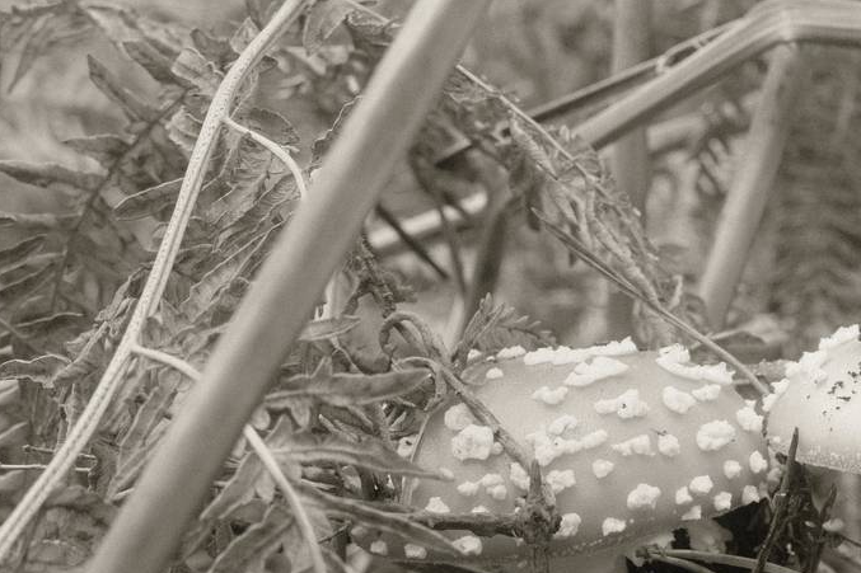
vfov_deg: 13.0
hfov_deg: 19.1
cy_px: 553
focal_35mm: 104
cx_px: 861
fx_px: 2487
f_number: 8
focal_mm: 29.2
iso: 2000
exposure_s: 1/100
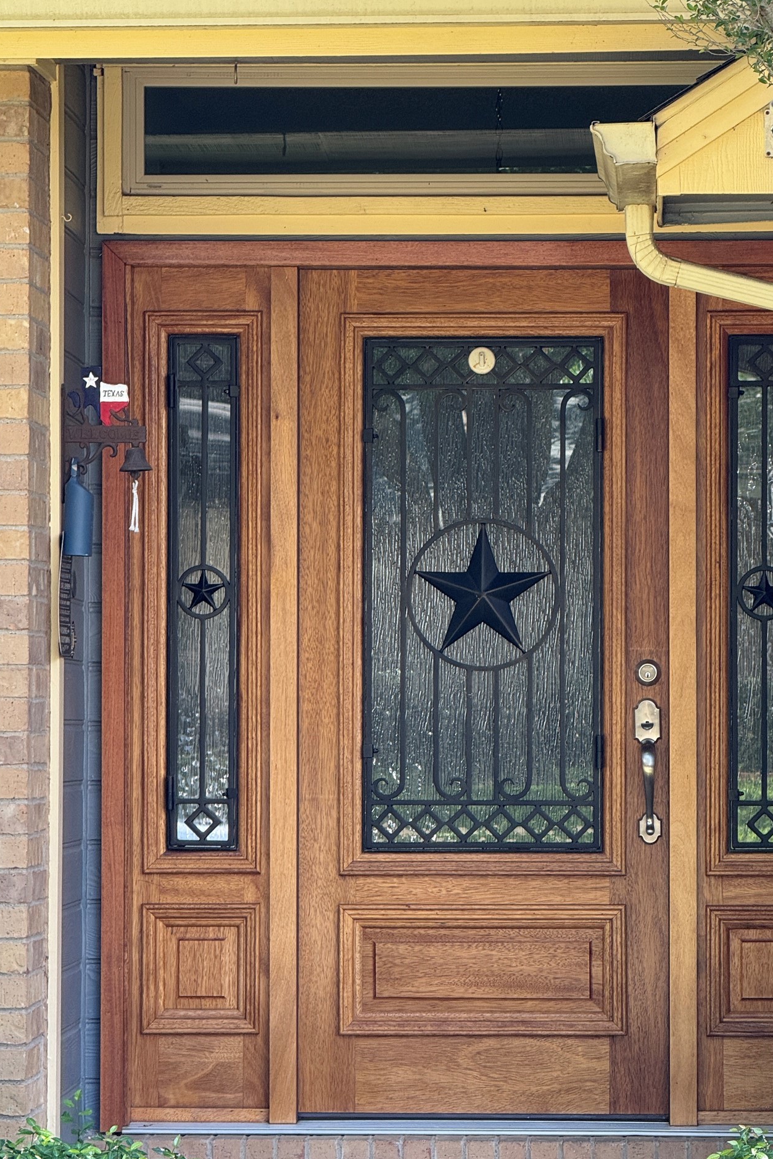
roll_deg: -0.5
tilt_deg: +2.0
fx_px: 4379
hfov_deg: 10.1
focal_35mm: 136
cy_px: 590
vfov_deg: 15.1
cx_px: 467
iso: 64
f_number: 2.8
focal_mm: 15.66
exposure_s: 1/100
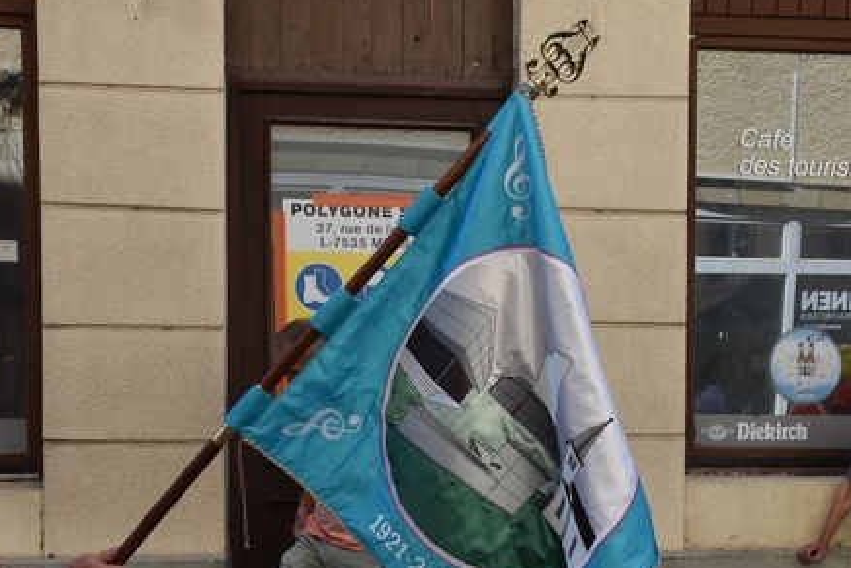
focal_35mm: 69
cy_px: 442
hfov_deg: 29.0
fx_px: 1632
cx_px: 568
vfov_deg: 19.6
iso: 360
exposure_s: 1/250
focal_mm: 38
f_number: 8
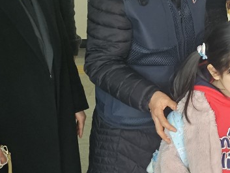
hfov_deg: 22.2
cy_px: 44
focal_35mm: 87
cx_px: 184
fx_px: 578
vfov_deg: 16.9
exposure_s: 1/60.2
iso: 250
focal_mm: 5
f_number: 1.8
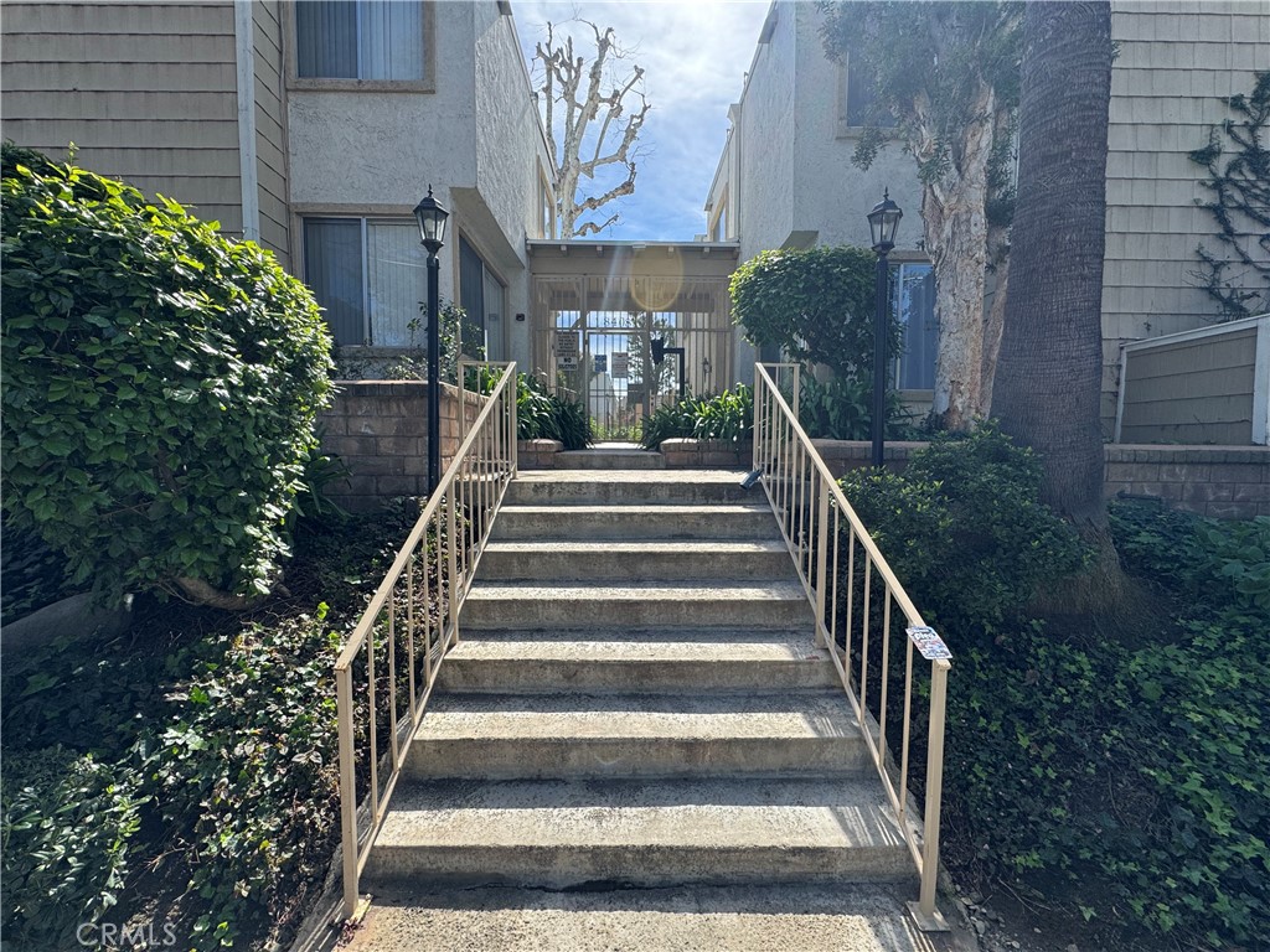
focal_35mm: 14
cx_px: 635
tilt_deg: -4.5
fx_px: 514
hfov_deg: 102.1
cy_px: 476
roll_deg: -0.7
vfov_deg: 85.7
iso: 50
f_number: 2.2
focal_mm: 2.22
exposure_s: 1/796
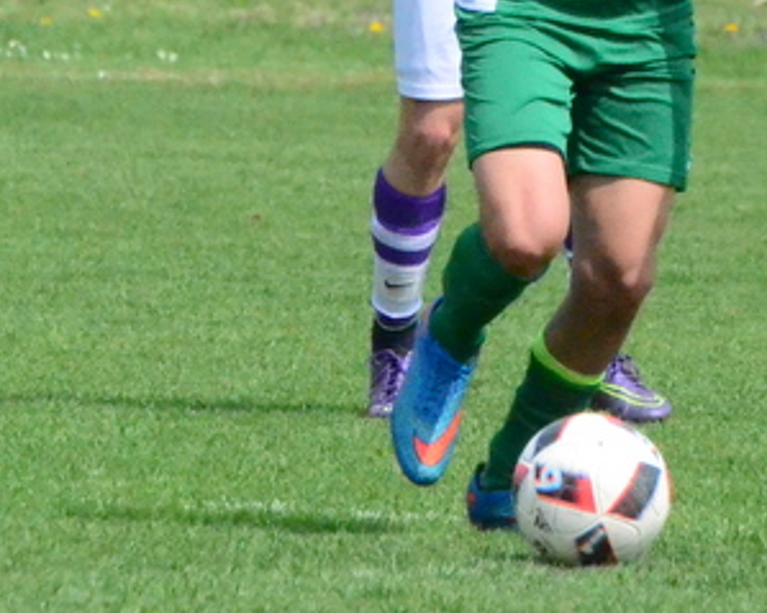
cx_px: 1121
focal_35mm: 1273
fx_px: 28888
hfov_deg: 1.5
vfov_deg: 1.2
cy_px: 47
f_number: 11
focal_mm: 300
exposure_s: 1/8000
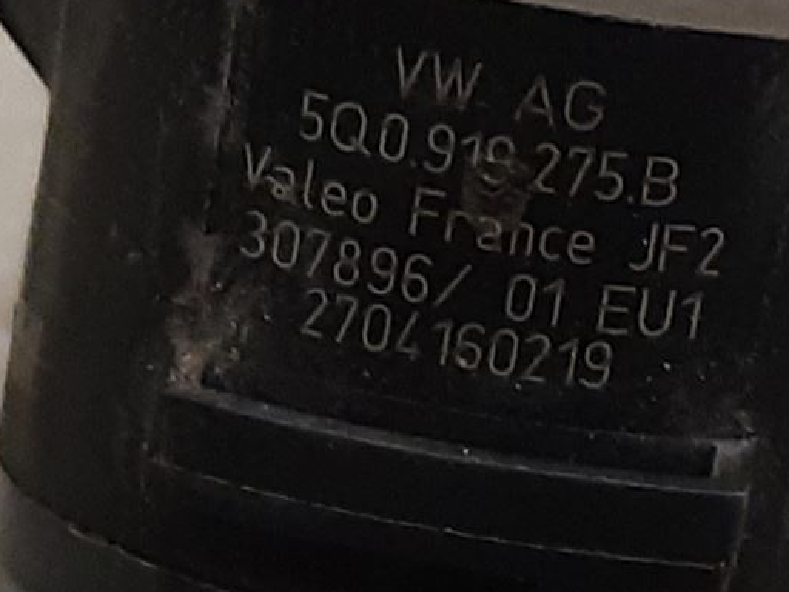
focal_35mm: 104
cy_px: 253
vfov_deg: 14.2
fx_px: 2370
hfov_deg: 18.9
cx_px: 461
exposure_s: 1/50
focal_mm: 3.93
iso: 250
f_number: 1.7
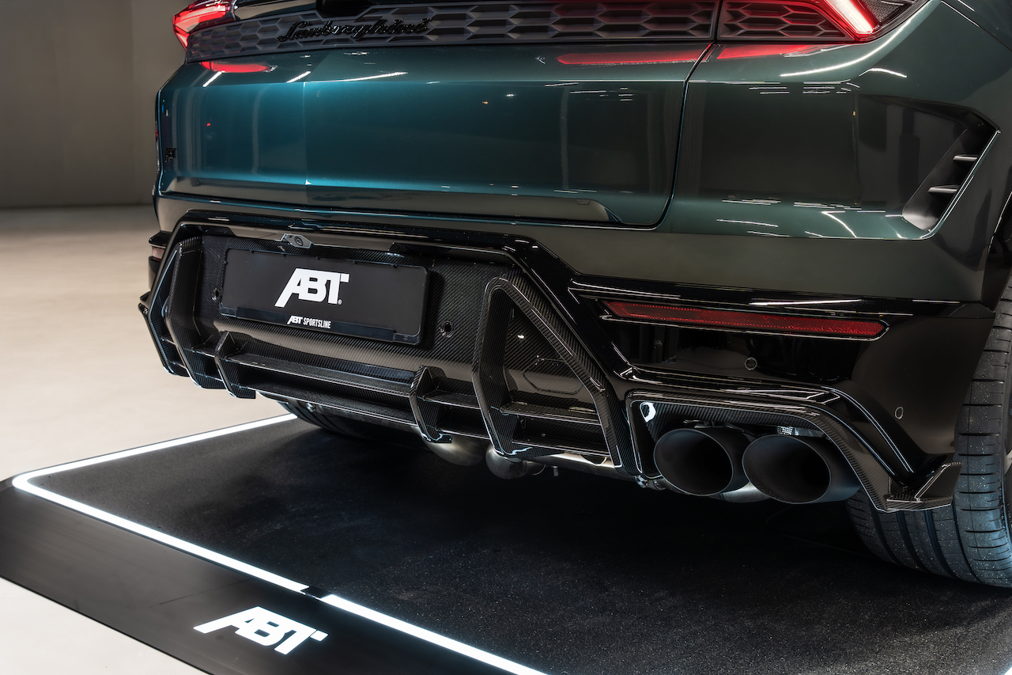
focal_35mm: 42
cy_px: 338
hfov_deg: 46.3
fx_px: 1183
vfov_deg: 31.8
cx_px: 506
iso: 100
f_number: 7.1
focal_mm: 42.1
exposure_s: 1/1.67
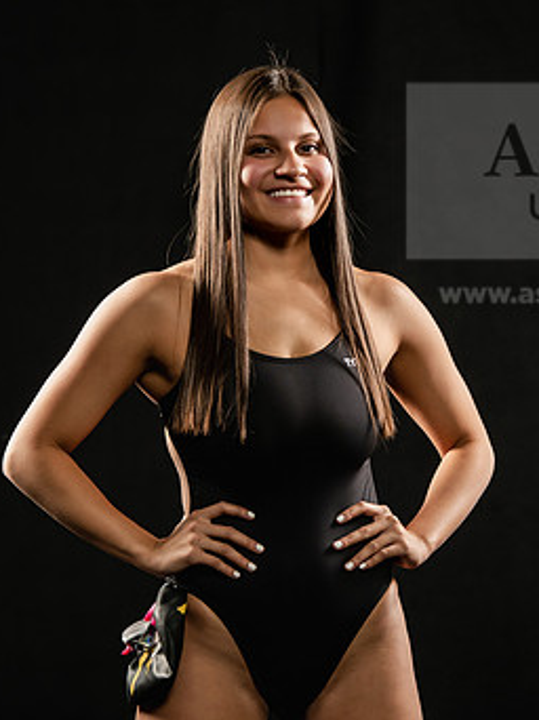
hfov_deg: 7.3
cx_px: 343
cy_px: 338
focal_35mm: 204
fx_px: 4241
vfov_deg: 9.7
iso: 400
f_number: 5.6
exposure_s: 1/250
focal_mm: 125
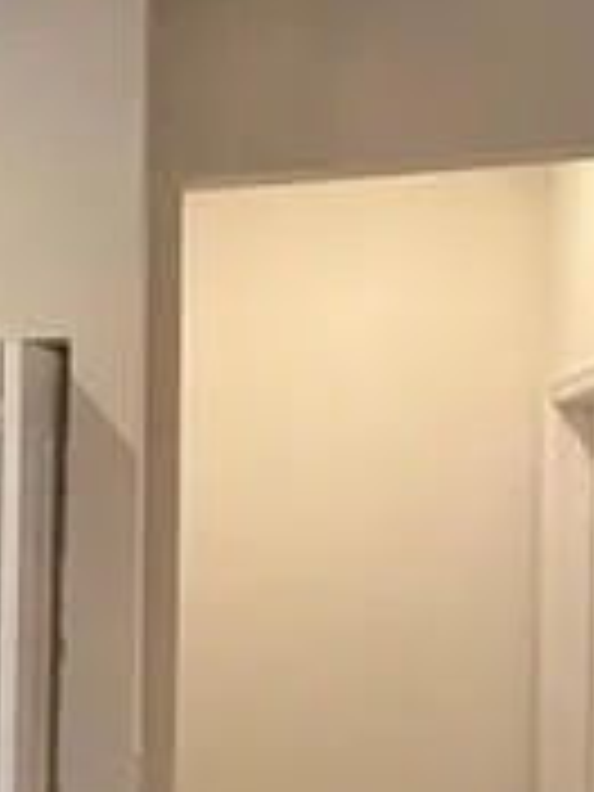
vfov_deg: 31.5
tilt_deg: +1.2
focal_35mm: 61
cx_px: -608
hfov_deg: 17.2
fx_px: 1396
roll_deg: -1.5
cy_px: 495
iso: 250
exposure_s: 1/120
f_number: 2.2
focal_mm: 2.22
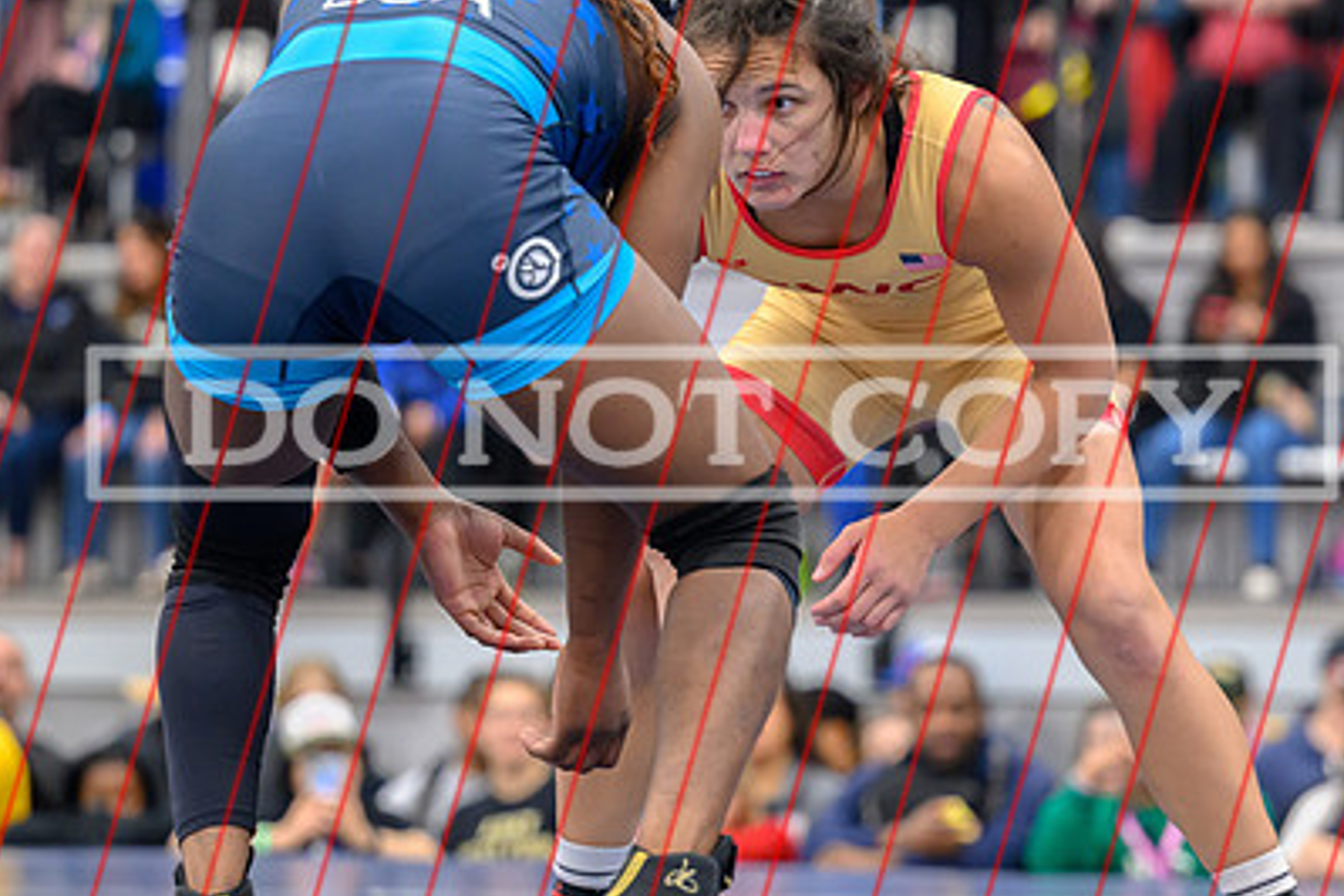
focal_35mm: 192
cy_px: 408
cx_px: 758
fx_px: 7167
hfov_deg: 10.7
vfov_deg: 7.2
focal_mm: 120
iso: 3600
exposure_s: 1/800
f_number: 3.2
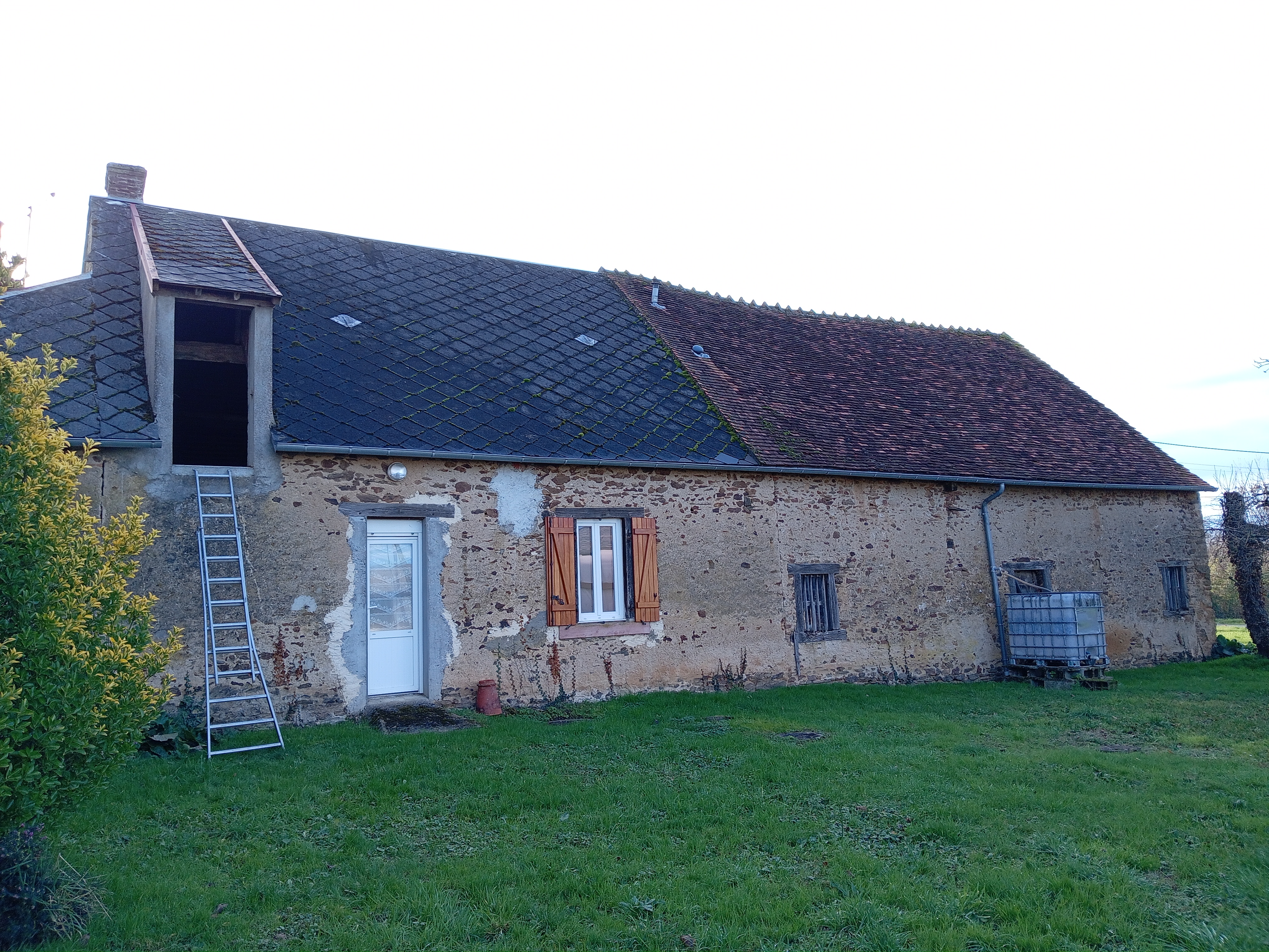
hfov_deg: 65.3
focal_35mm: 27
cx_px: 634
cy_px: 476
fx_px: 990
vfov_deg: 51.4
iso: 125
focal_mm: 4.05
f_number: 1.8
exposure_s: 1/100
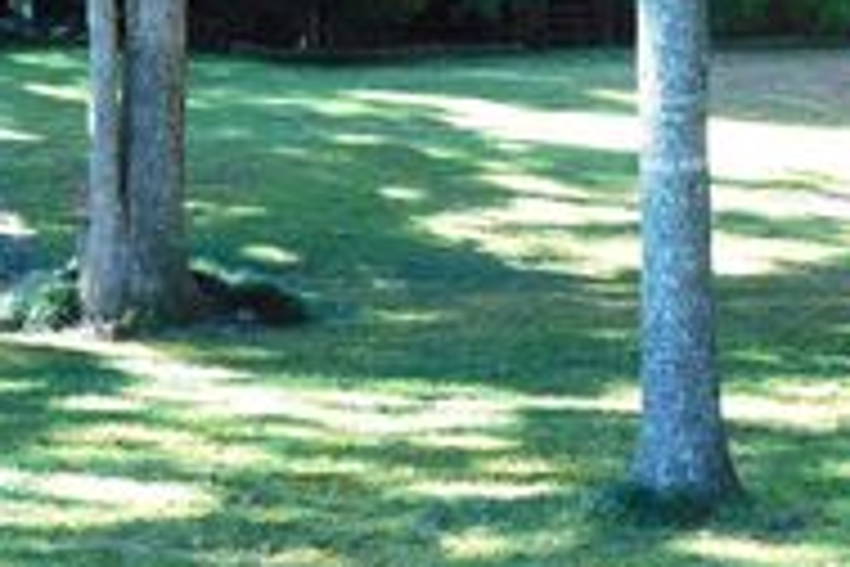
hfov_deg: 18.6
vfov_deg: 12.4
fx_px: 2597
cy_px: 142
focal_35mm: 110
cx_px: 382
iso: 125
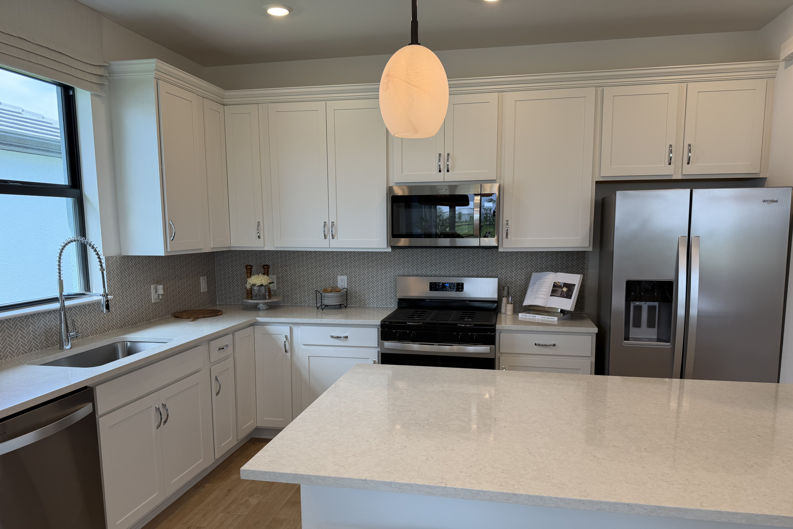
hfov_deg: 71.5
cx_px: 396
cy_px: 297
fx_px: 551
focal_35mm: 25
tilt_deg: -7.9
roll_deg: -0.6
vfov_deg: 51.2
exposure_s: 1/170
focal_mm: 6.76
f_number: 1.78
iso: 64
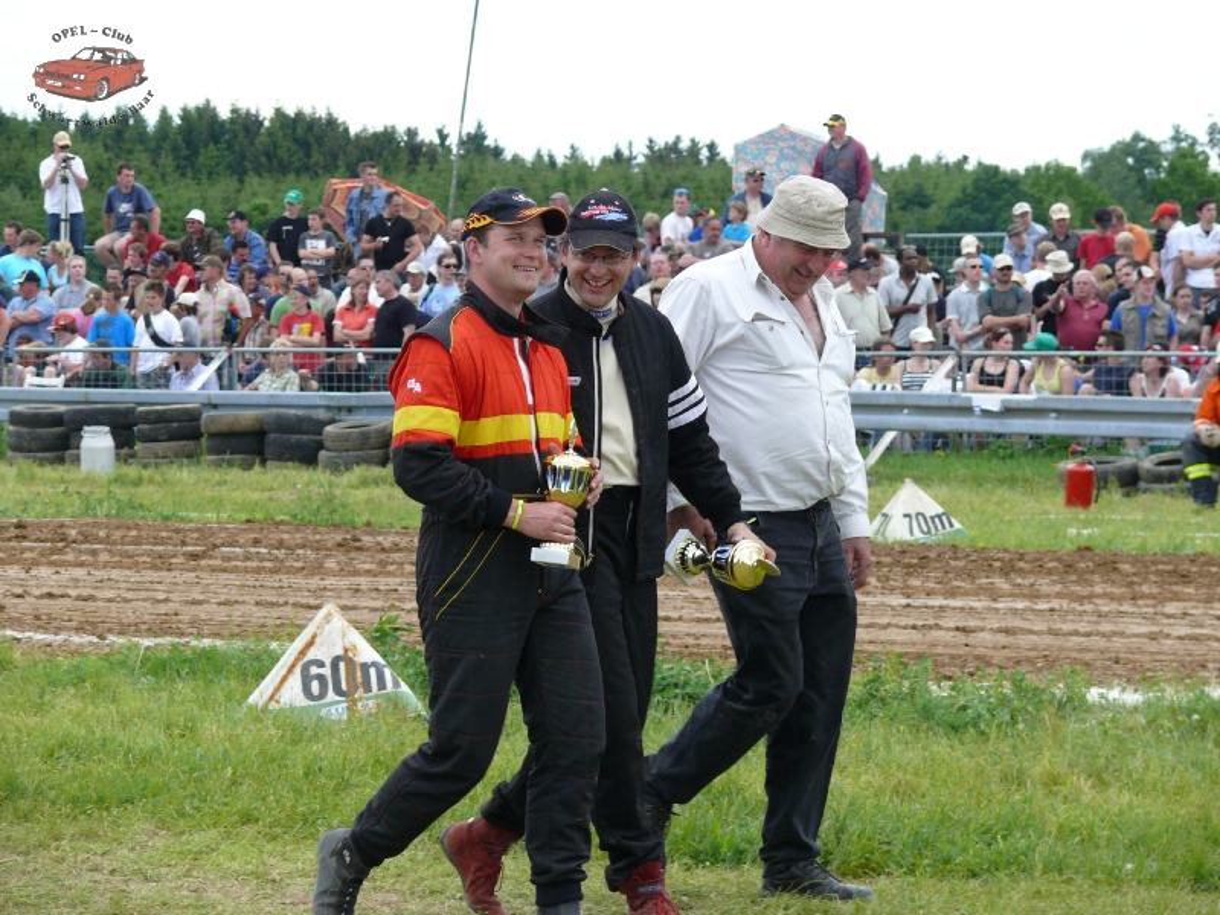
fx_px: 6520
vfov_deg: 8.0
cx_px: 610
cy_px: 458
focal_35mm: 185
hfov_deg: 10.7
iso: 100
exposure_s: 1/250
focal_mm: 39
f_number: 4
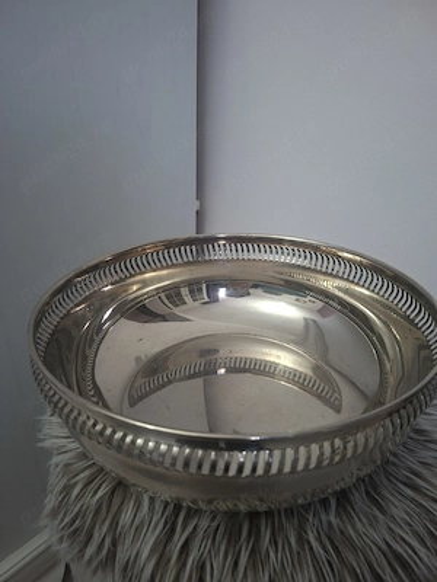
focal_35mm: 23
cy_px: 291
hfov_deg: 58.9
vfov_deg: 73.9
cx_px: 218
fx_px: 387
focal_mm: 5.54
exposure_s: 1/20
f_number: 1.8
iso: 800
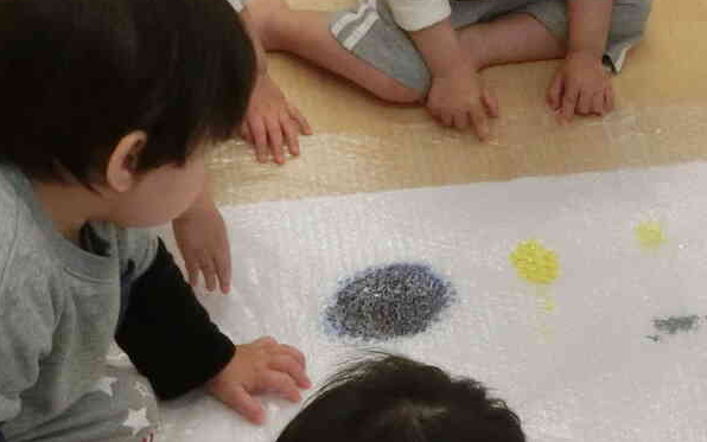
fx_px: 1754
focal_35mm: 91
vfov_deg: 14.2
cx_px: 527
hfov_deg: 22.6
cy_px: 429
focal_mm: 4.5
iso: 320
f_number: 3.5
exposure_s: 1/125
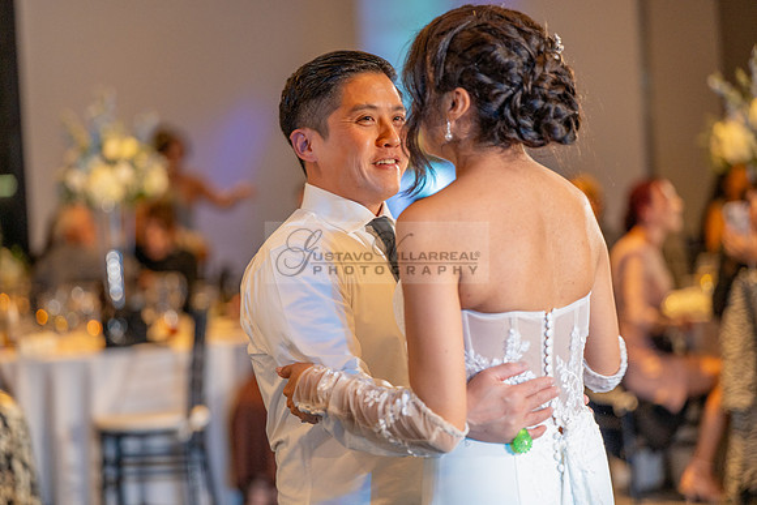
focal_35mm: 110
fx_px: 2313
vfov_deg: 12.5
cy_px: 252
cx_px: 378
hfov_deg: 18.6
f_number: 2.8
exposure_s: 1/125
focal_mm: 110
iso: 1000
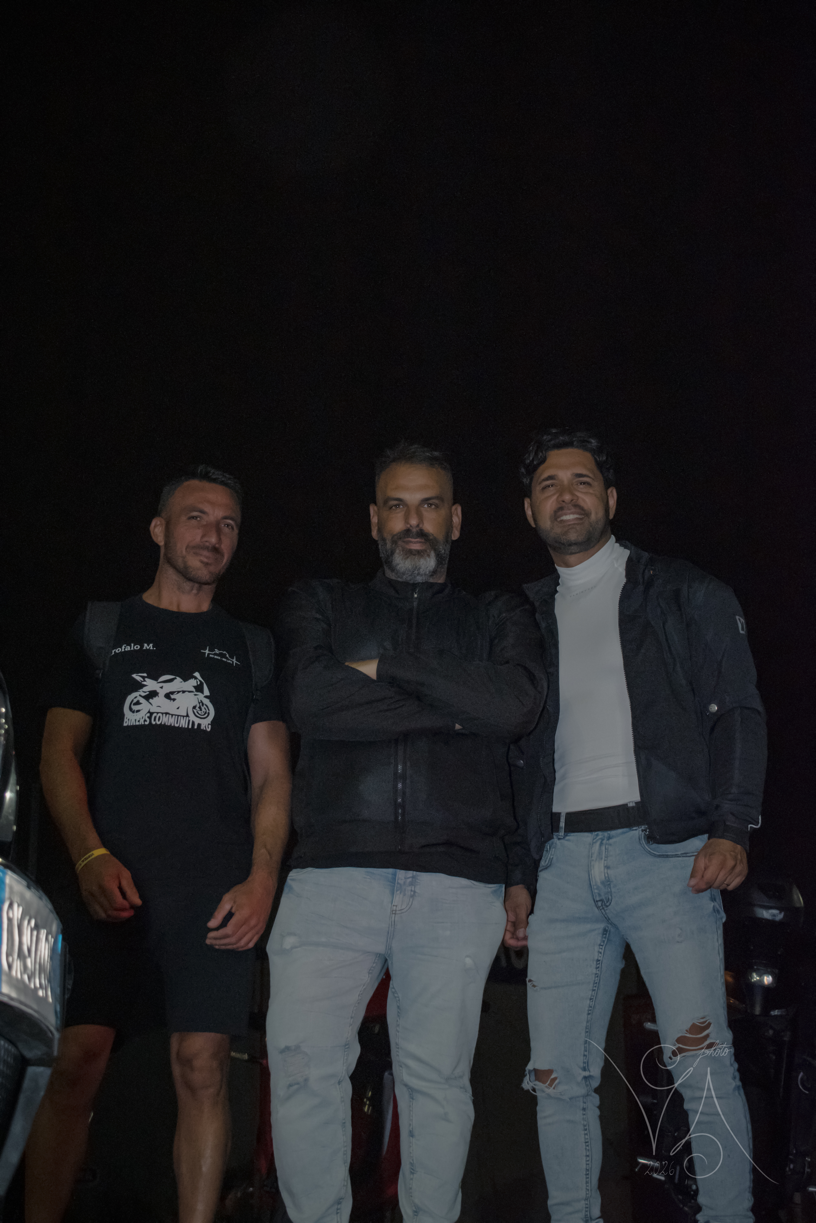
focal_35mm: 60
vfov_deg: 33.4
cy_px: 612
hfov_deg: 22.6
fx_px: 2039
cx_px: 408
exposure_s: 1/200
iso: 1600
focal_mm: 40
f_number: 5.6
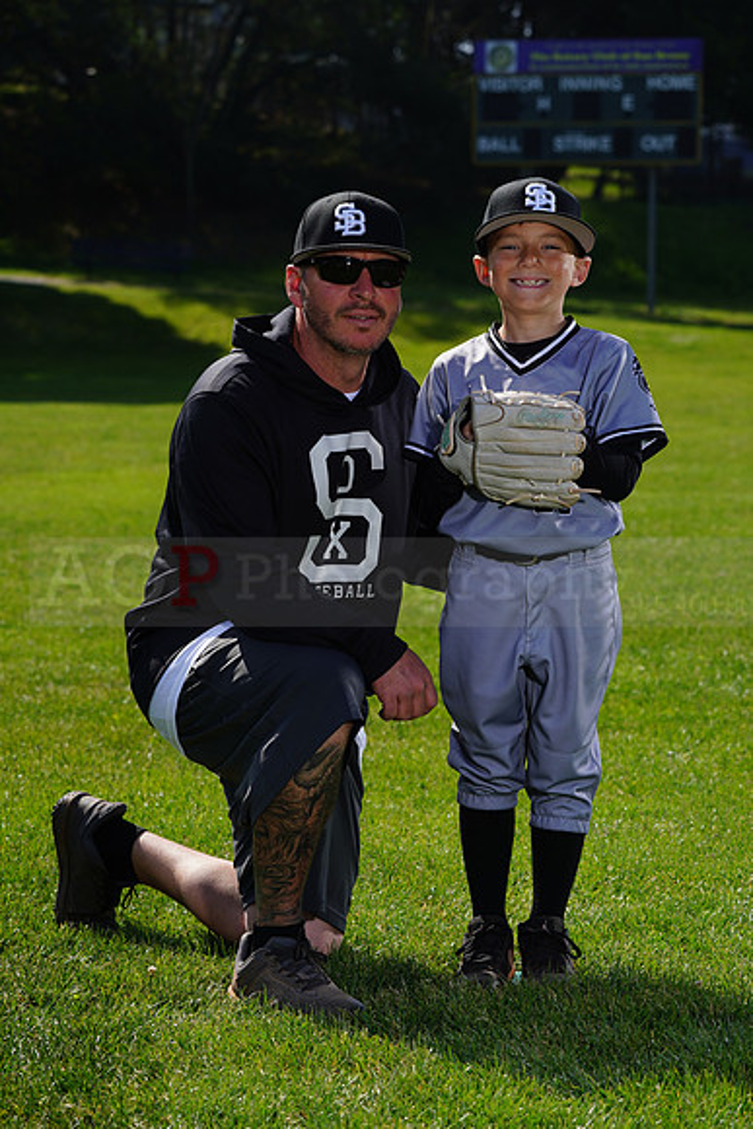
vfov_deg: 19.1
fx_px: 3355
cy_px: 564
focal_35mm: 107
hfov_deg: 12.8
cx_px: 376
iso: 100
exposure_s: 1/250
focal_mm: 107
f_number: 8
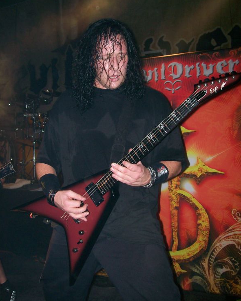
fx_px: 339
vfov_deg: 47.9
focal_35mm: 38
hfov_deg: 39.1
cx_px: 120
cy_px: 153
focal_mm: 6
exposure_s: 1/64
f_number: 2.7
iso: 80
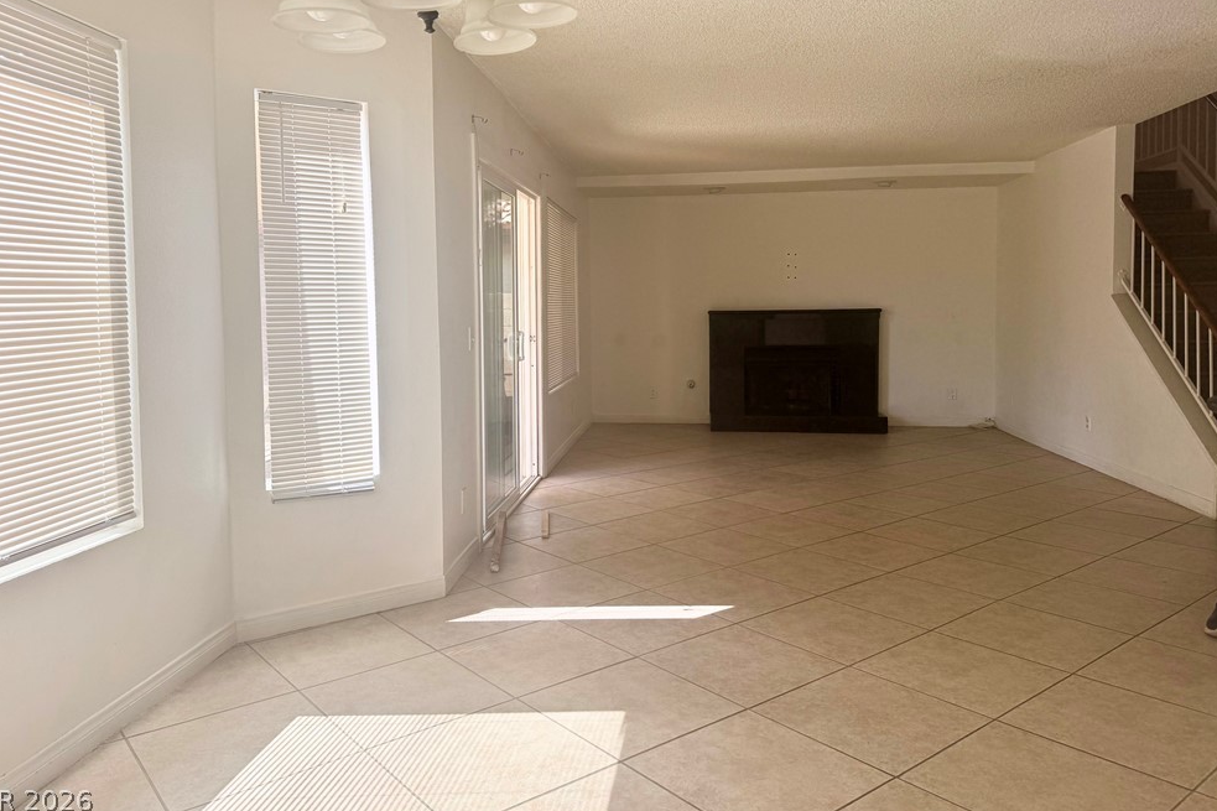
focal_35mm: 26
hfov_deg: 69.4
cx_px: 591
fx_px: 879
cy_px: 345
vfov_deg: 49.4
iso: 80
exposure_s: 1/1076
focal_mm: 6.76
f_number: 1.78
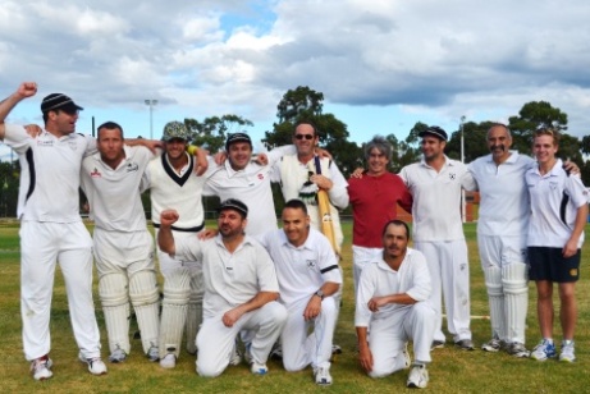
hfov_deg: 46.4
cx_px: 295
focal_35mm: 42
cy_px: 197
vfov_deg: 31.9
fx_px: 689
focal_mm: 28
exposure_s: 1/1600
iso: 400
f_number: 7.1
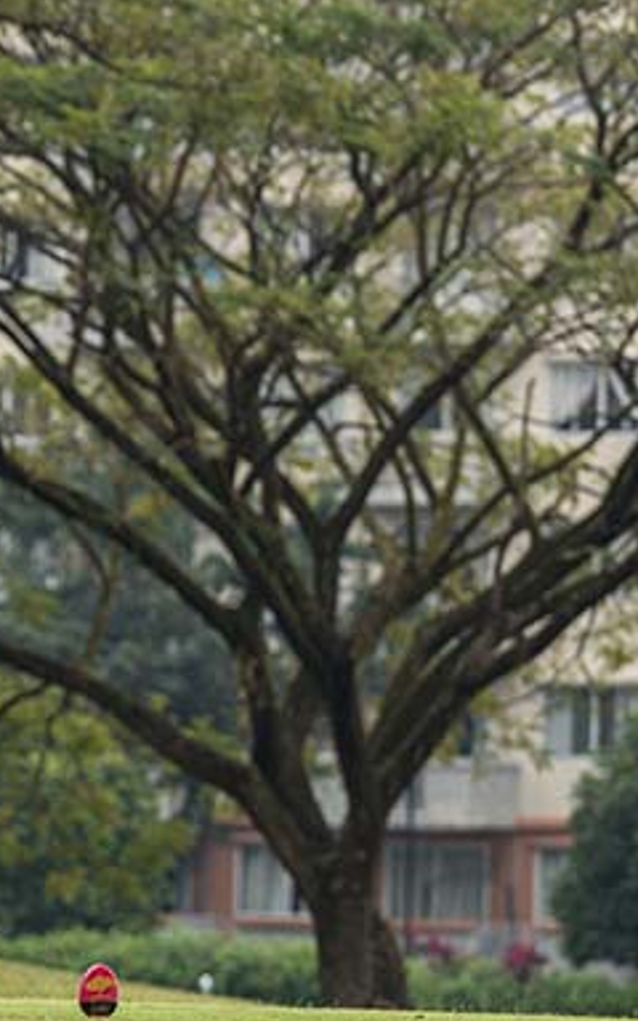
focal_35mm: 510
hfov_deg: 2.6
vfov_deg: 4.1
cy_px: 441
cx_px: -125
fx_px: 14188
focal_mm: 200
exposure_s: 1/2000
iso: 450
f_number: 4
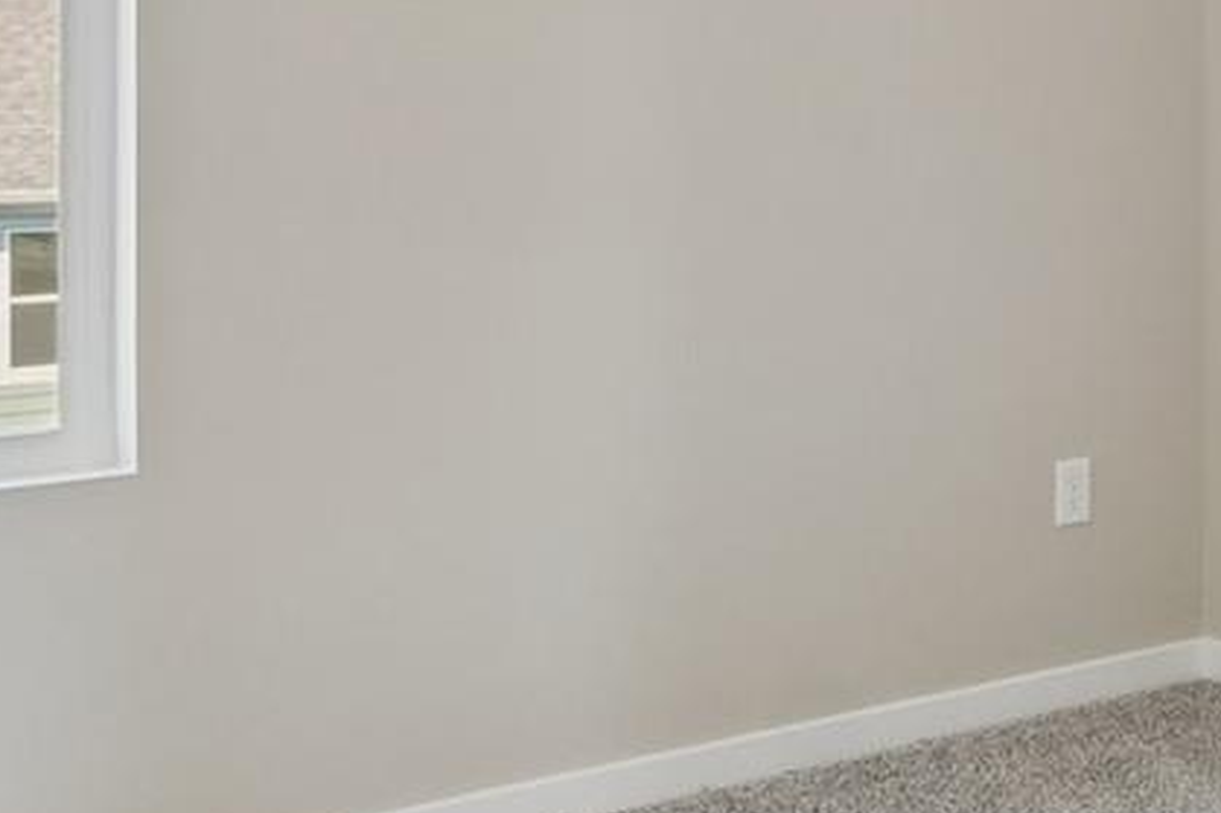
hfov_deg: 30.2
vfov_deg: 22.7
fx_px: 1966
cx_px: 1405
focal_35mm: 58
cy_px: 50
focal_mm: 10
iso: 800
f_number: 8
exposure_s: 1/15
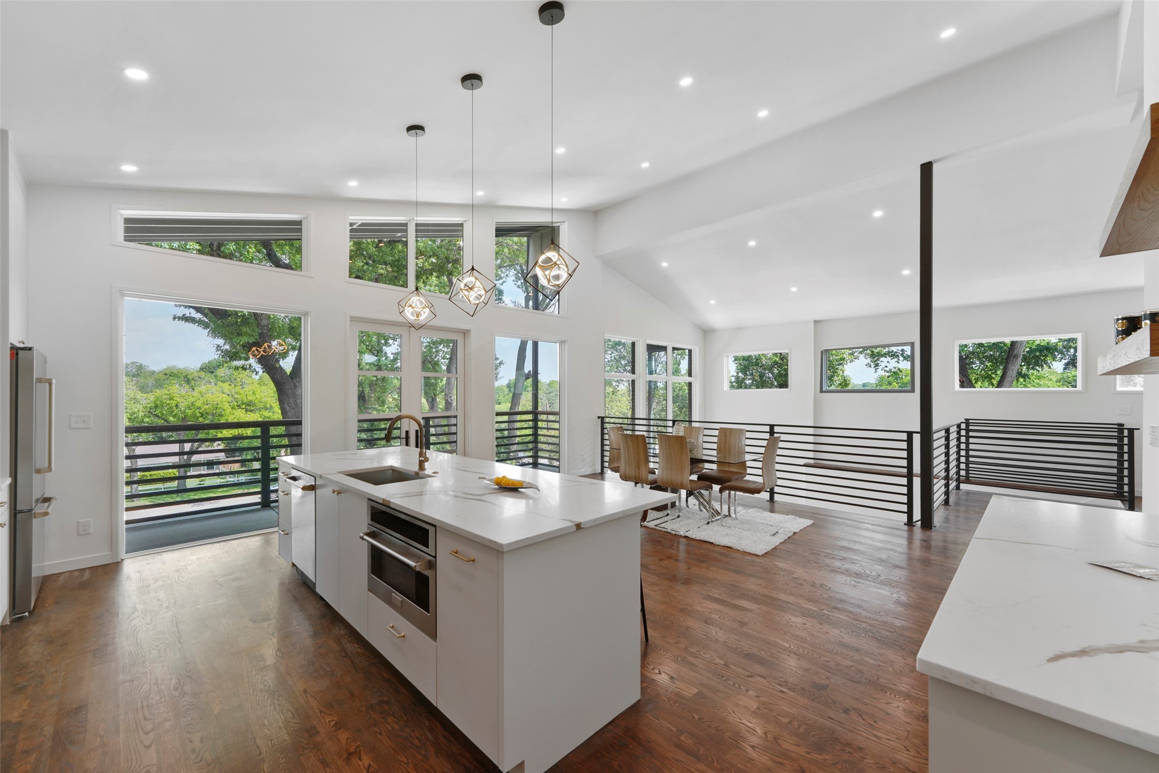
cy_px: 386
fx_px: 451
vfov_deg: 81.2
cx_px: 580
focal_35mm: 14
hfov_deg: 104.2
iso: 640
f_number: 9
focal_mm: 14
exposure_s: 1/15
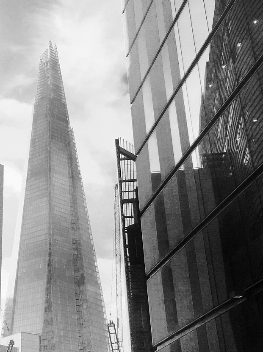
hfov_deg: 25.6
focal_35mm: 56
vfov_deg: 34.3
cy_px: 190
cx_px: 48
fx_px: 568
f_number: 2.2
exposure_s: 1/927
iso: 25
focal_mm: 4.15
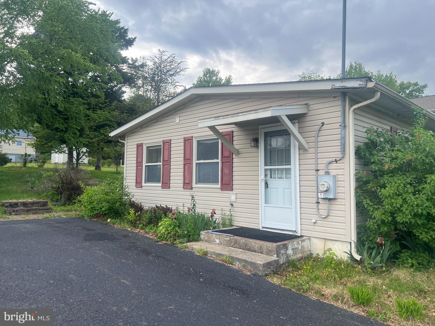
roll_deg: -2.5
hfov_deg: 67.3
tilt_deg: +5.9
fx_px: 327
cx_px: 218
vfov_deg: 53.1
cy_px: 163
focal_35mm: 26
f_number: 1.5
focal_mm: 5.7
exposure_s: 1/1621
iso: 50
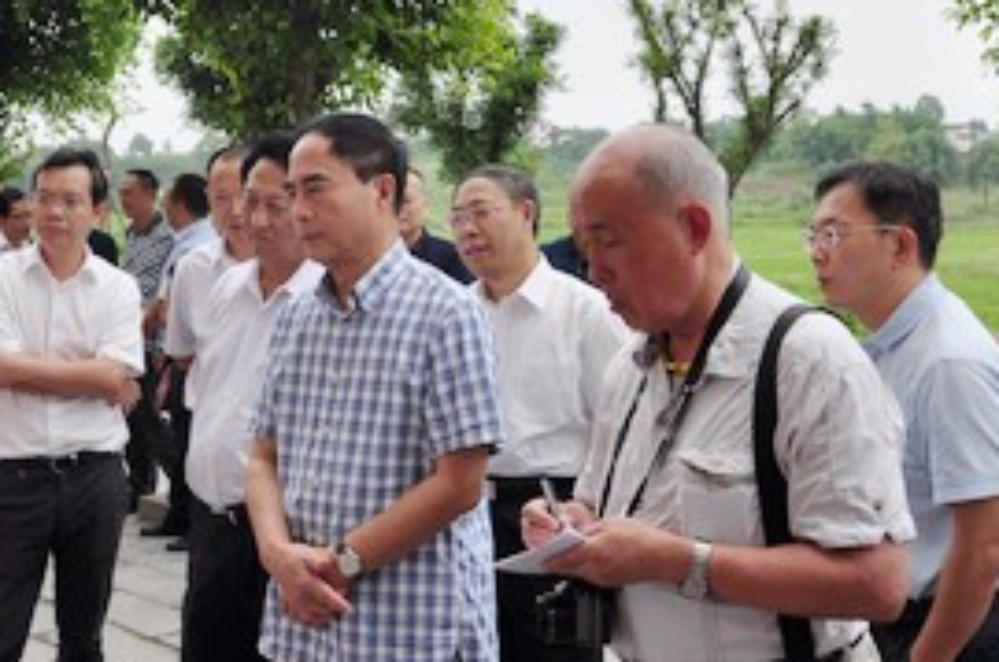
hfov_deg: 39.0
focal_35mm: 50
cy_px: 296
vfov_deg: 26.9
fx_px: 1385
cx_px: 296
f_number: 6.3
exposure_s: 1/160
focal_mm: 18
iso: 200
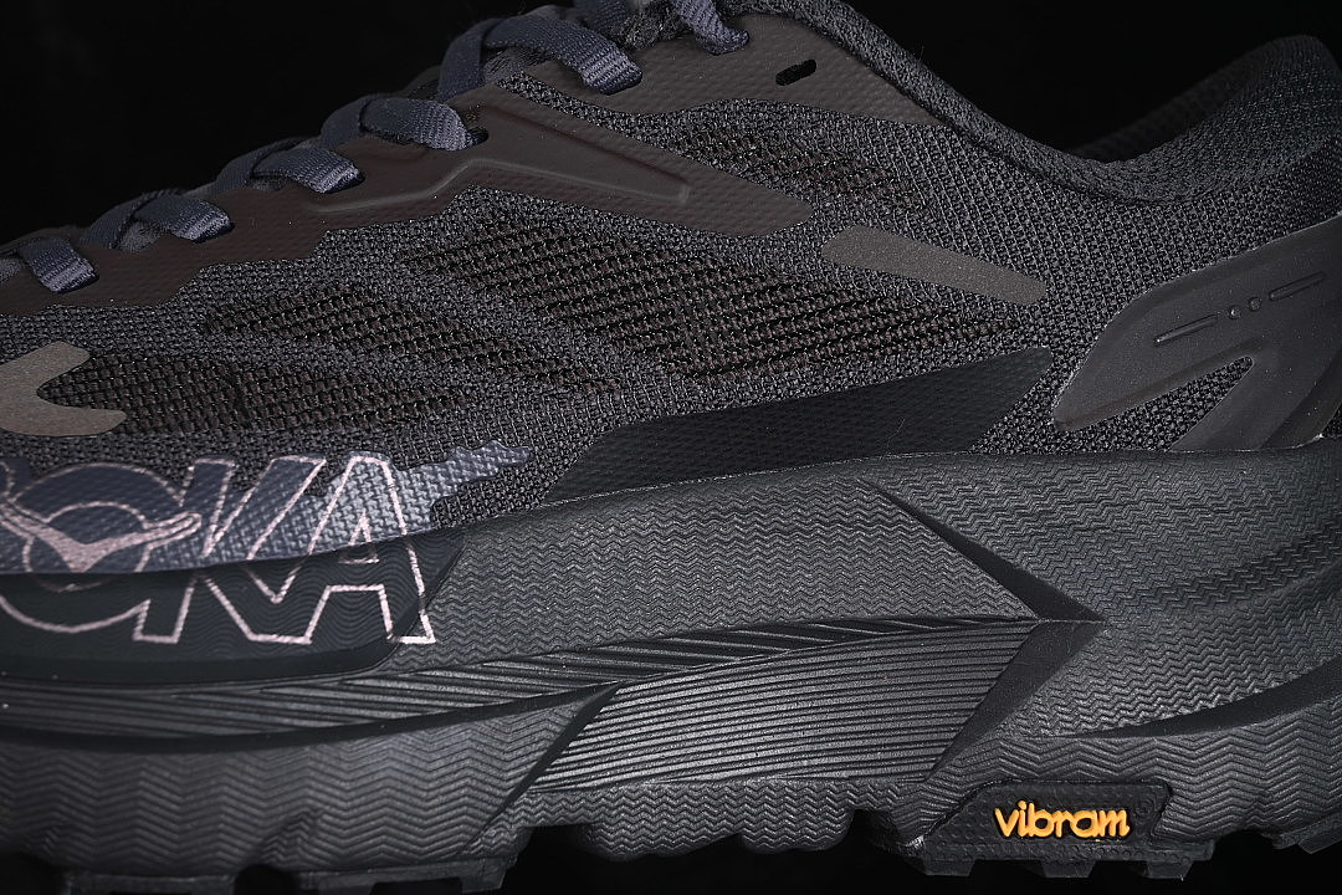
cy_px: 448
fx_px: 2796
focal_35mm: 75
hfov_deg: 27.0
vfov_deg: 18.2
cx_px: 671
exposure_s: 1/60
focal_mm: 50
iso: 160
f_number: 6.3
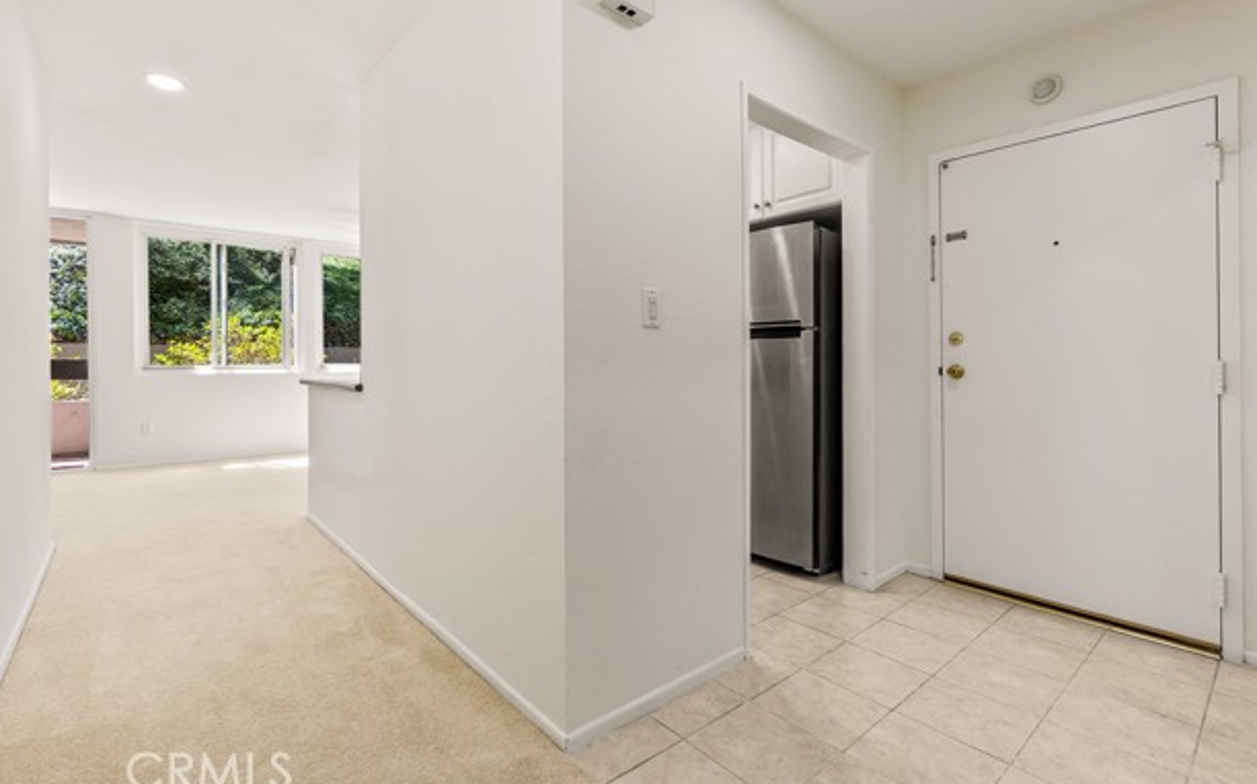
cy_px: 362
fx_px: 548
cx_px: 606
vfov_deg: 71.1
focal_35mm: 16
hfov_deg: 97.8
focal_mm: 10
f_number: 8
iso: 400
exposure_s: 1/50
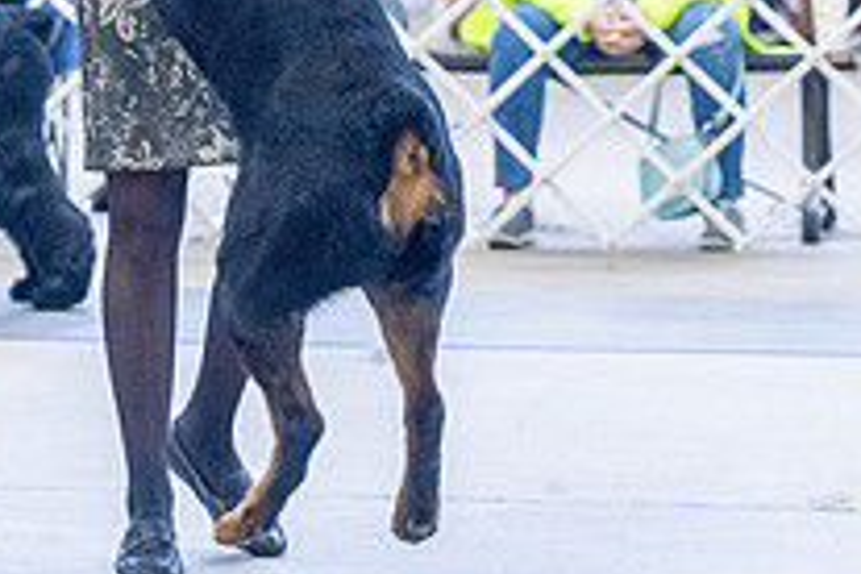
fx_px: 5907
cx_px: 216
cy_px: -173
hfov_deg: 8.3
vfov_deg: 5.5
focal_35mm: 247
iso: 6400
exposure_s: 1/320
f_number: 3.5
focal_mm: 88
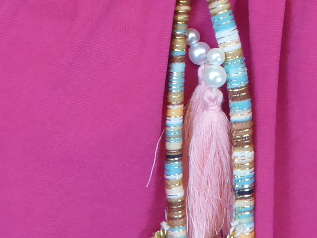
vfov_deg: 8.6
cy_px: -39
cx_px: 237
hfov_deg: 11.6
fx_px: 1557
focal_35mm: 170
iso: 400
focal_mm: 7.2
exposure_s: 1/40
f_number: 5.6
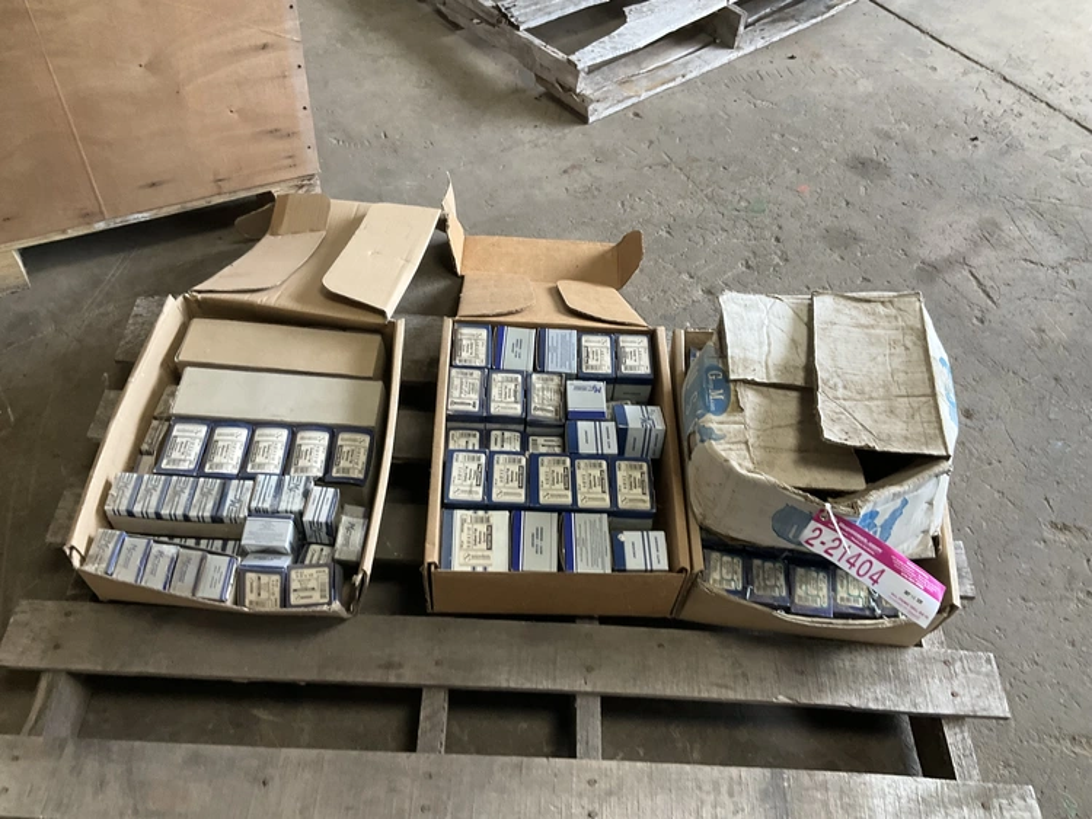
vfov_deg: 48.3
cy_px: 410
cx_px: 546
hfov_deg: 61.6
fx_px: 915
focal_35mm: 29
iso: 80
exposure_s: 1/60
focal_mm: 3
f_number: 1.8
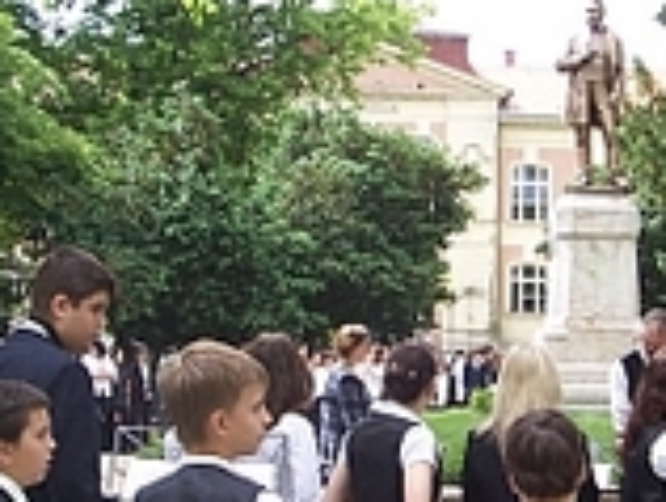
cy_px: 270
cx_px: 497
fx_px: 1657
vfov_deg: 17.2
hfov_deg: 22.5
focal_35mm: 86
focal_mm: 5.6
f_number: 2.7
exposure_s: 1/350
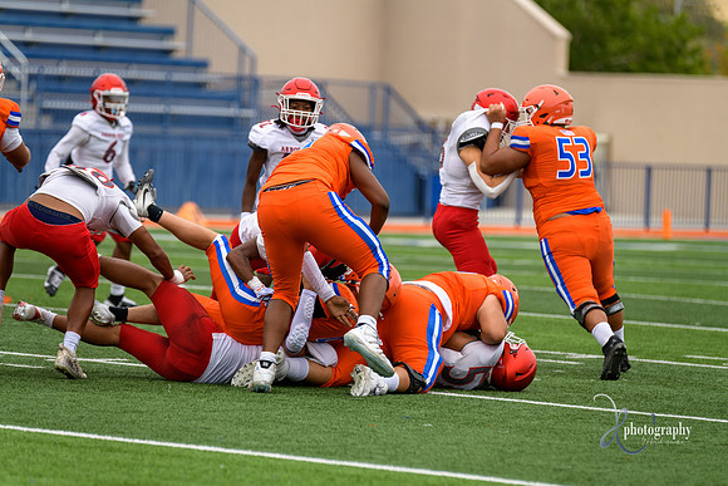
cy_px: 243
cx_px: 364
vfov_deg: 5.5
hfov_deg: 8.2
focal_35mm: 250
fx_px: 5057
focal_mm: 250
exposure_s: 1/1000
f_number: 3.5
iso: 360
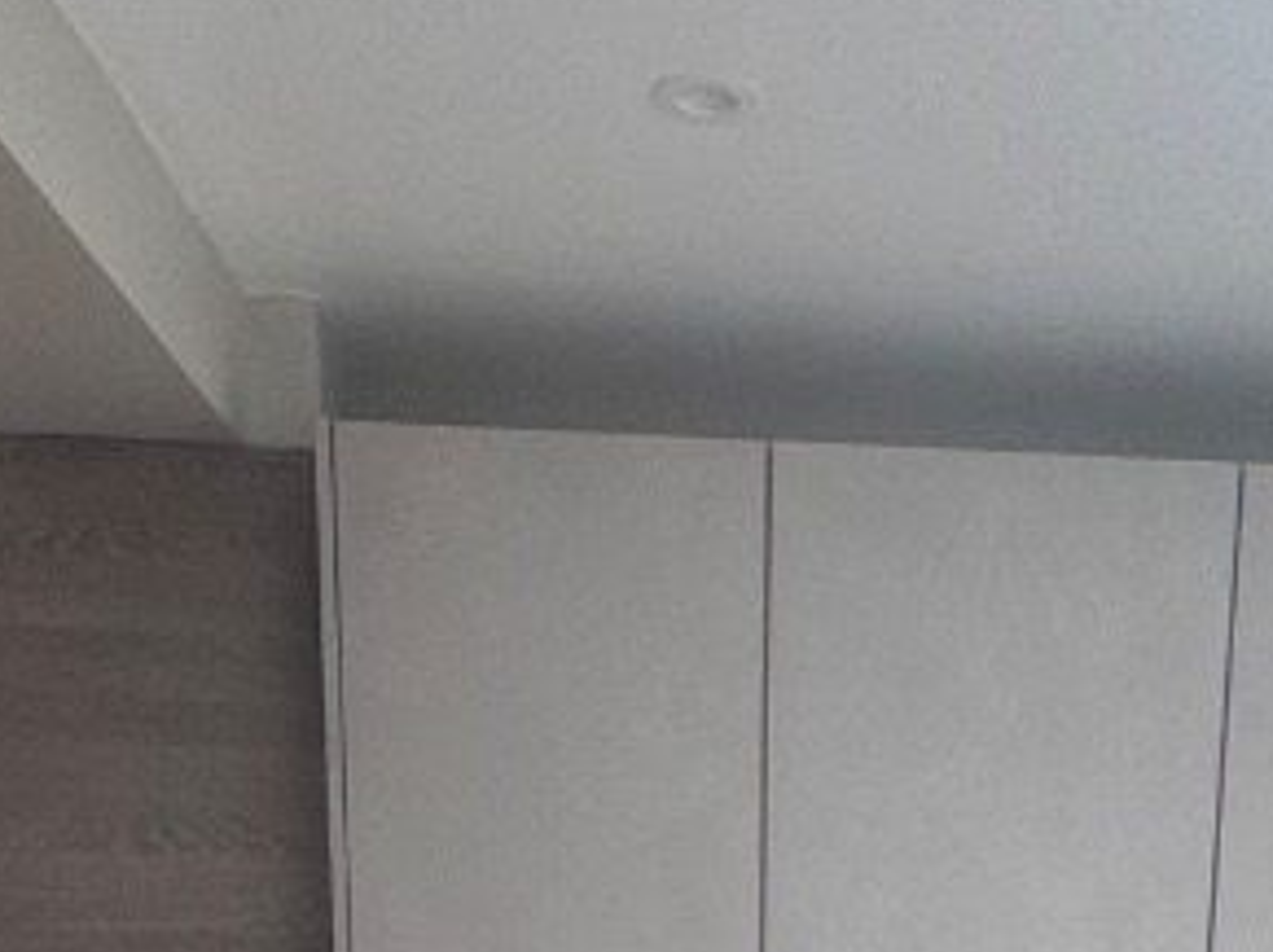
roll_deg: -0.8
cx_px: 847
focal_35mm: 58
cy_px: 1663
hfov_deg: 33.0
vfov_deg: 19.5
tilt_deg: -15.7
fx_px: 2131
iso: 100
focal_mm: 2.22
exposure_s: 1/99
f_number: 2.2
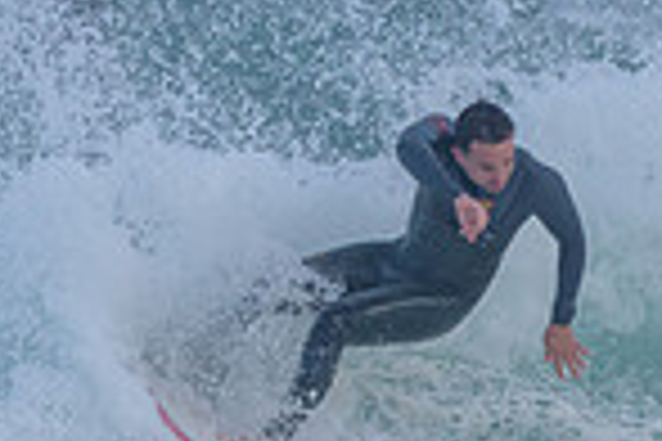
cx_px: 266
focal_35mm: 2413
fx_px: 44369
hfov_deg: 0.9
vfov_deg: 0.6
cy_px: 392
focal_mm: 500
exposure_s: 1/2000
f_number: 5.6
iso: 400
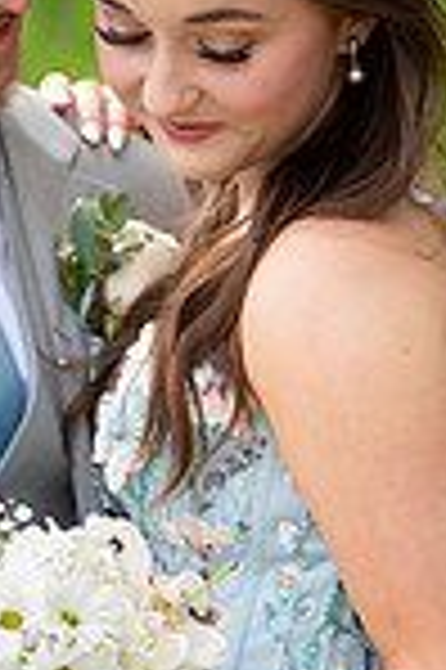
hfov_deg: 2.3
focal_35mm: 606
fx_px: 11287
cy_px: 450
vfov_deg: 3.4
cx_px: 5
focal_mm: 200
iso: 100
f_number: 2.8
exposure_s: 1/800
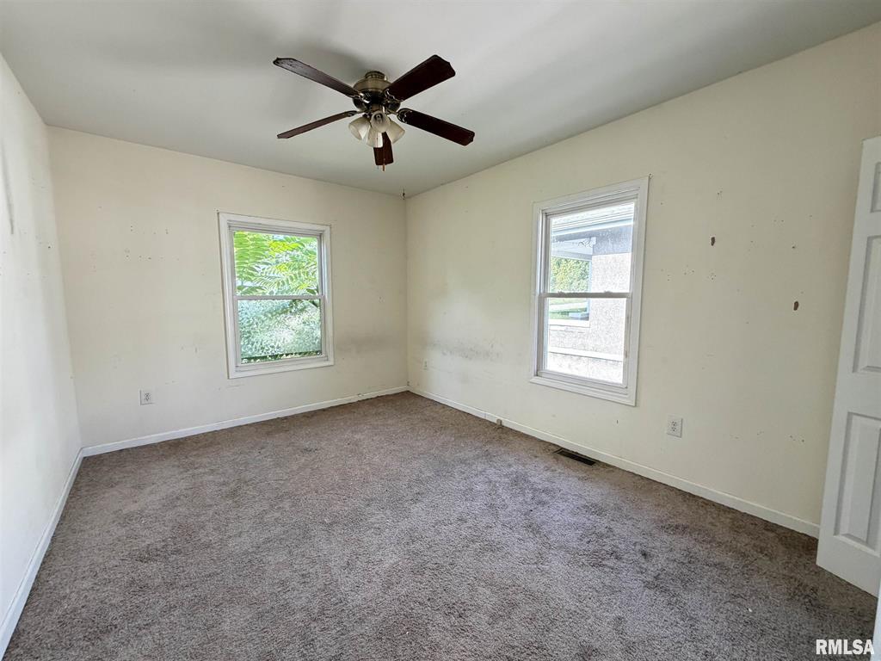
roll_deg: +0.0
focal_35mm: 14
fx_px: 356
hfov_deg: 102.1
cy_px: 330
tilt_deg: -5.2
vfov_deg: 85.7
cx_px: 440
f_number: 2.2
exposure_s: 1/94
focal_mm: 2.22
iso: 320
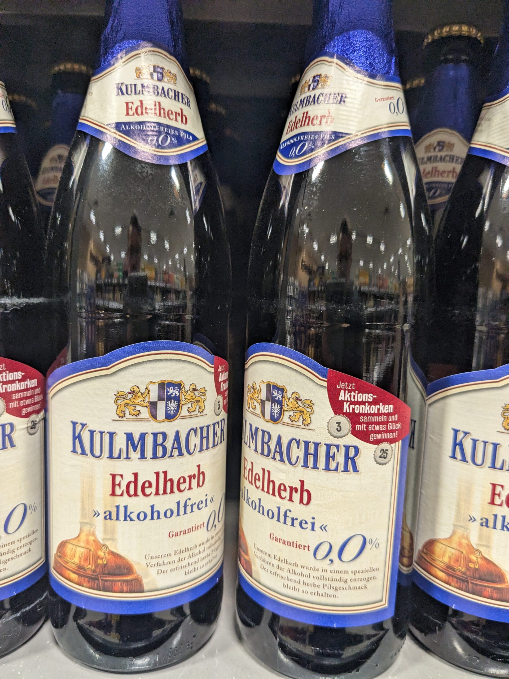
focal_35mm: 27
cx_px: 254
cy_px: 340
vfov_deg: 65.3
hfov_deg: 51.4
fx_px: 529
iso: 110
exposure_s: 1/99.9
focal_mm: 4.38
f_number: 1.73
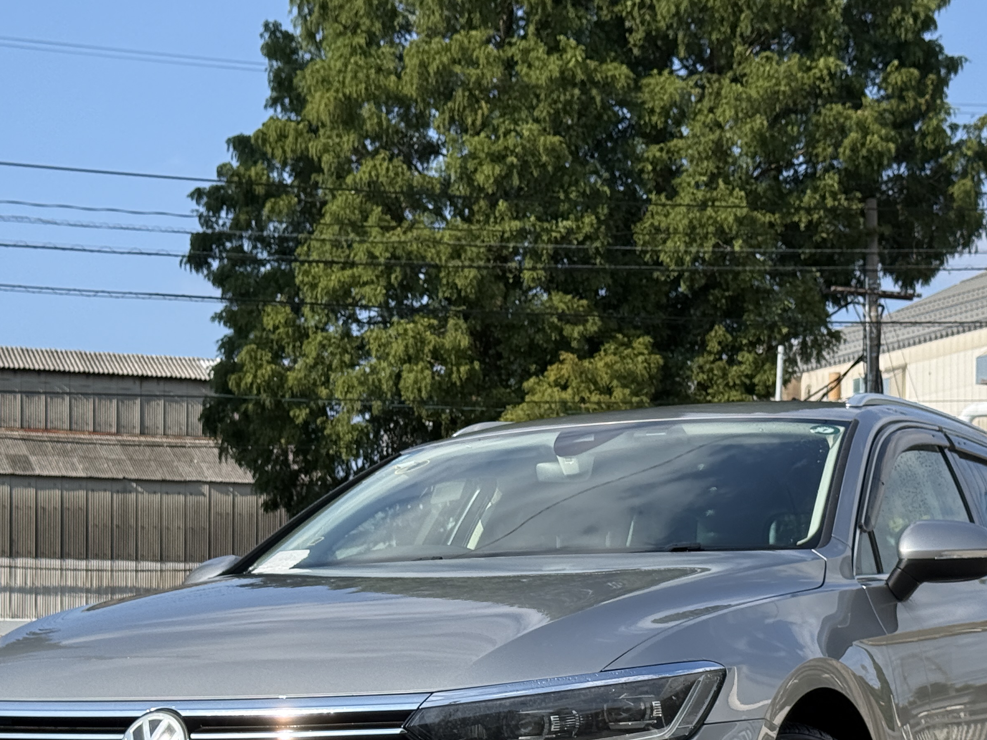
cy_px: 617
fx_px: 2310
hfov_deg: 24.1
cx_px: 518
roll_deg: +0.1
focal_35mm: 81
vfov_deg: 18.0
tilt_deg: +1.7
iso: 100
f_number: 1.78
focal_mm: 6.76
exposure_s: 1/5208
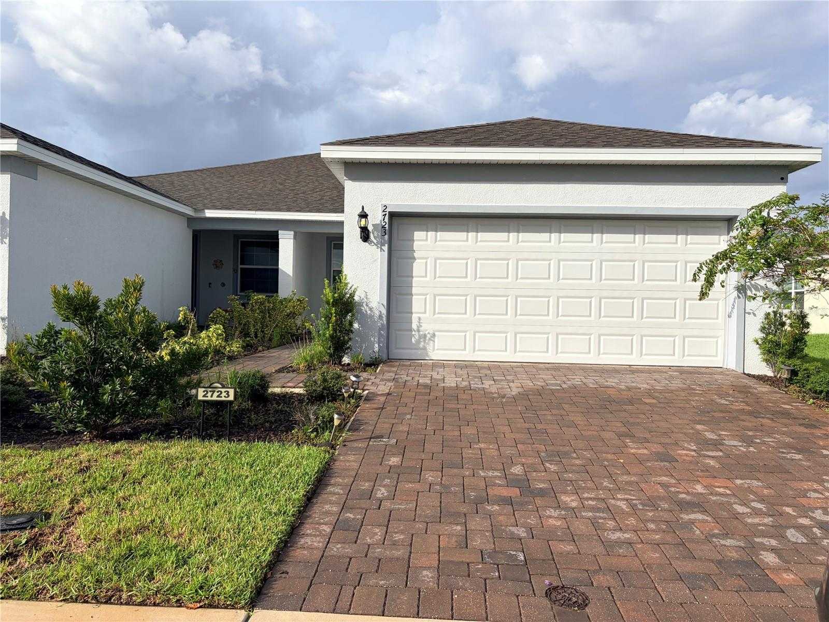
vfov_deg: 53.1
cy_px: 311
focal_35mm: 26
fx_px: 623
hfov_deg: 67.3
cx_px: 414
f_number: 1.6
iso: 50
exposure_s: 1/4329
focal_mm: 5.96
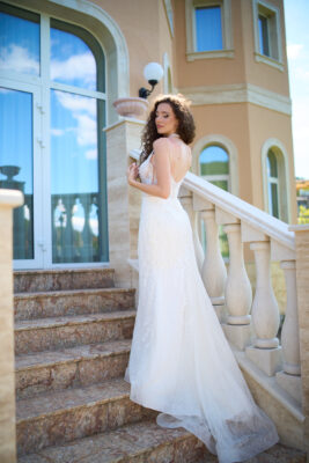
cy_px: 232
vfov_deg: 54.4
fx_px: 450
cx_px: 154
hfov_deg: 37.9
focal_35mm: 35
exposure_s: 1/3200
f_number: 1.4
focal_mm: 35
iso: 100
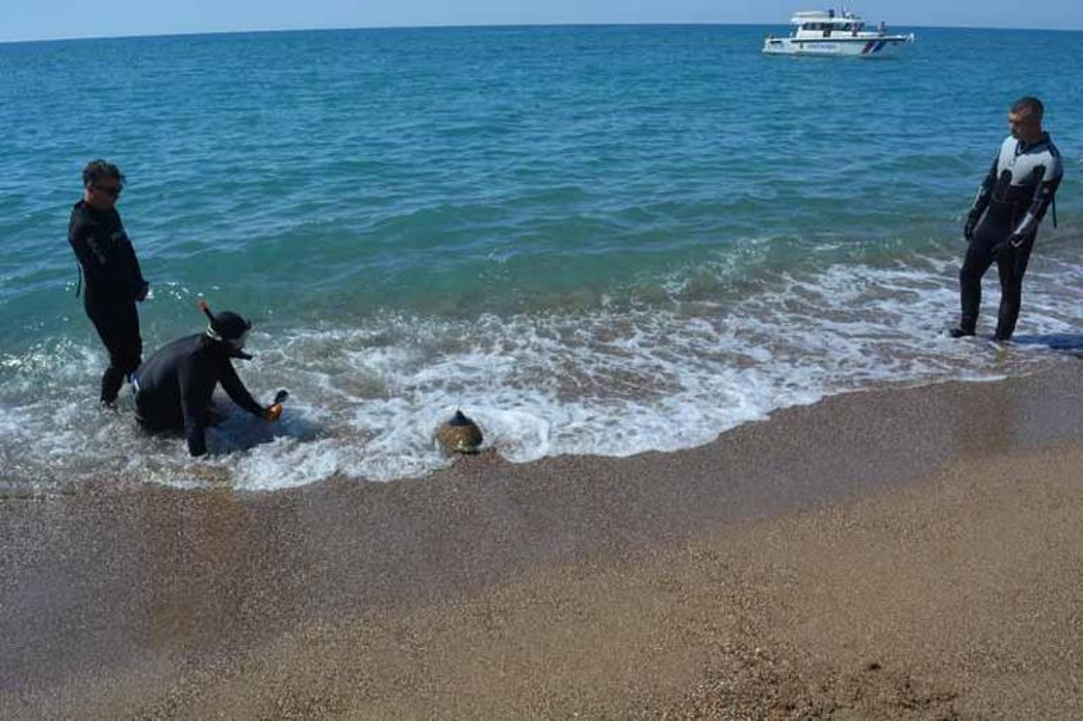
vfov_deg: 47.9
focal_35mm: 27
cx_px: 542
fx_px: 812
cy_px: 360
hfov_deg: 67.4
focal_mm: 18
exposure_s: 1/250
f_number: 8
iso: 100
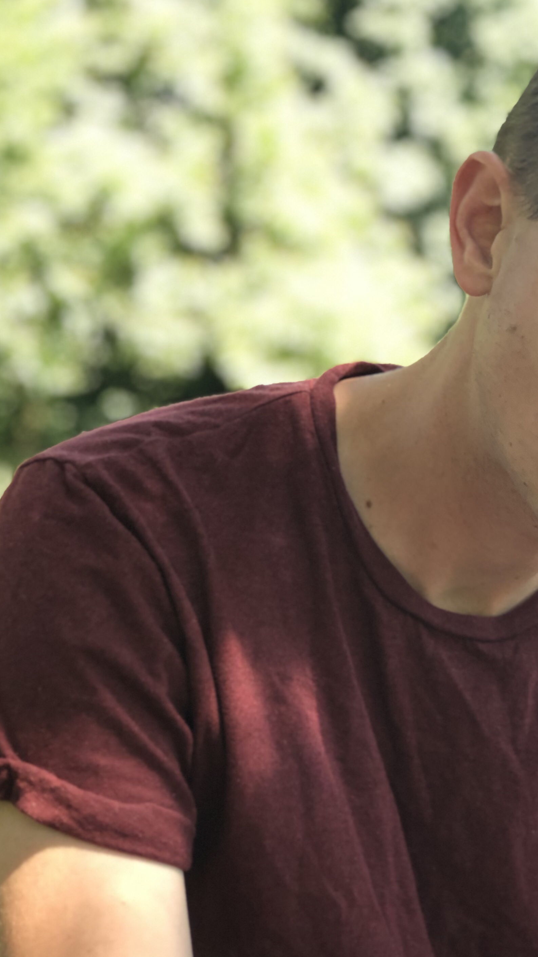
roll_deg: -1.5
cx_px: 533
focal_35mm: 89
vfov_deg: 23.9
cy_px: 485
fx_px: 2257
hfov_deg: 13.4
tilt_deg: -1.6
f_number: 2.8
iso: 25
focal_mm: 6.6
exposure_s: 1/40
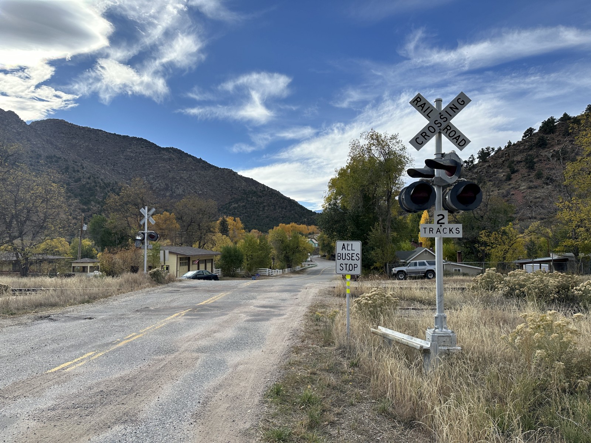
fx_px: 410
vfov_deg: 56.8
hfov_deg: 71.6
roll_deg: +0.3
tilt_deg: +9.1
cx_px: 296
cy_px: 222
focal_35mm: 24
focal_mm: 6.86
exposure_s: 1/4184
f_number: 1.78
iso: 80
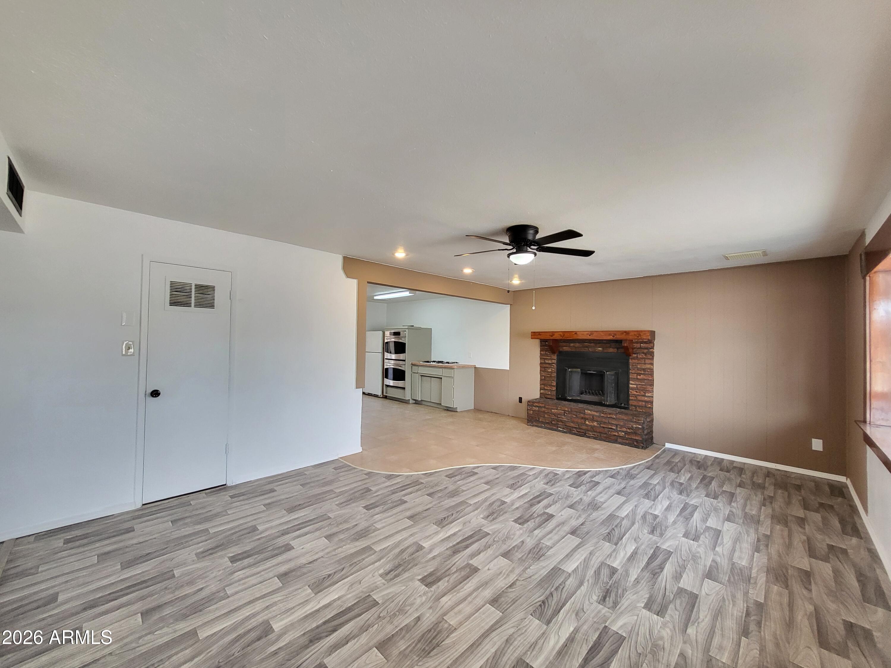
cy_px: 334
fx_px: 335
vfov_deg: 89.9
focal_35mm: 13
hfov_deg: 106.2
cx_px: 446
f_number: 2.2
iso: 250
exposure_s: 1/60
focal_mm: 1.74
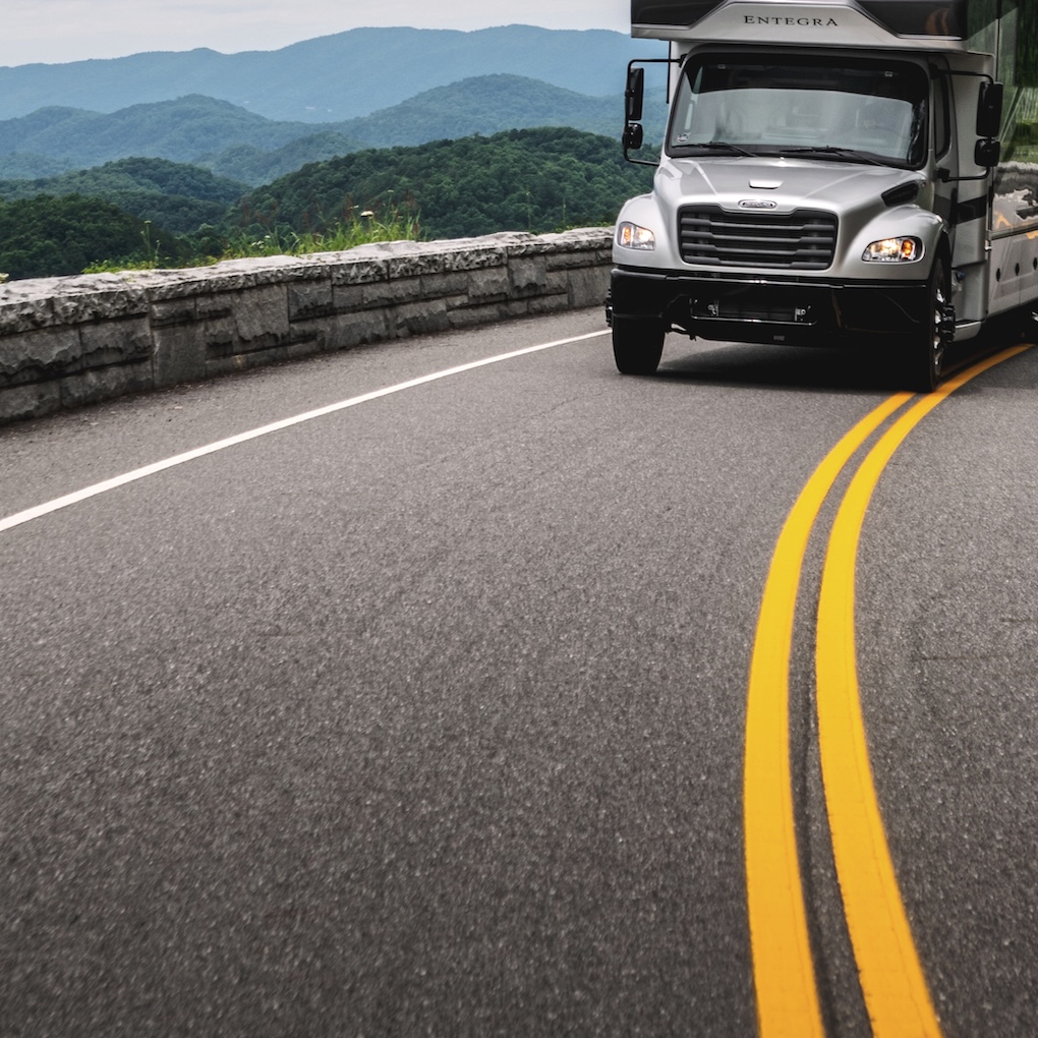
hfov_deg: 17.4
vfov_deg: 17.0
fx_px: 3393
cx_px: 536
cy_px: -7
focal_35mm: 100
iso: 40
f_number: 4
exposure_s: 1/500
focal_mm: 30
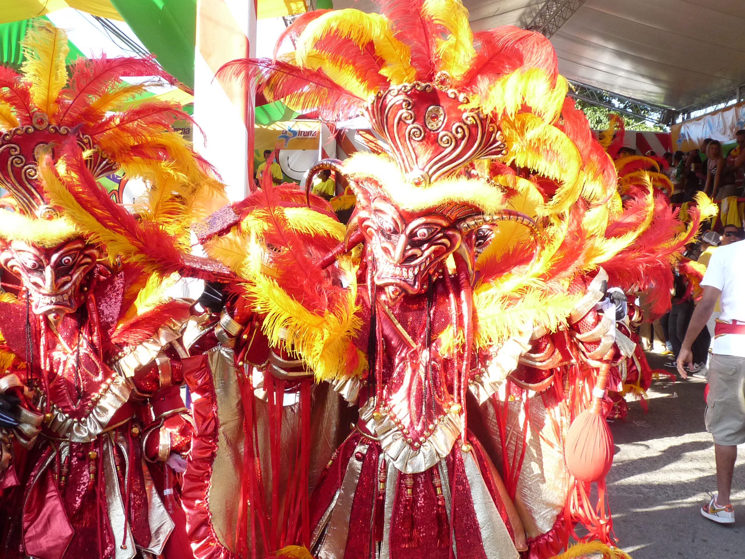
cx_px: 372
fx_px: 861
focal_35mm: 40
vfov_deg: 36.0
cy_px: 280
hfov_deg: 46.8
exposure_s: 1/250
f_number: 4
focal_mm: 4.9
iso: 200
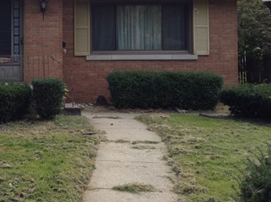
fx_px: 508
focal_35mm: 65
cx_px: 24
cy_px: 41
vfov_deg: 22.3
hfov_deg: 28.6
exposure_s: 1/222
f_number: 2.4
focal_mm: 4.28
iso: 50
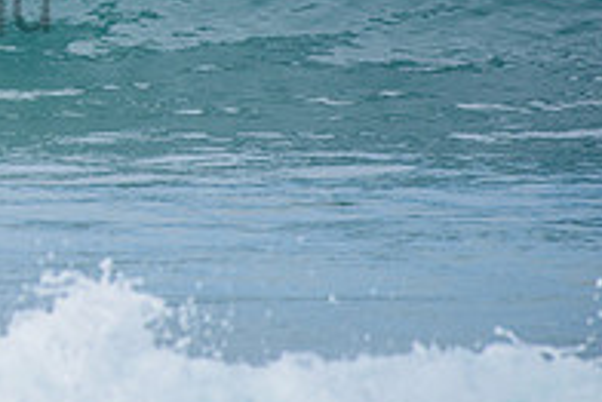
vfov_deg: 0.9
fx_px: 24716
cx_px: -273
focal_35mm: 1477
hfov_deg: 1.4
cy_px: -38
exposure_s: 1/2000
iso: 200
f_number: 5.6
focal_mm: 500
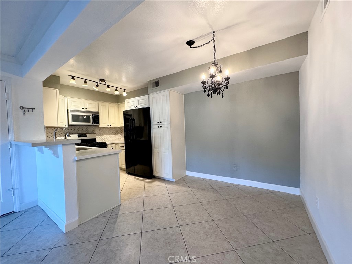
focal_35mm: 14
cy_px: 132
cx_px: 176
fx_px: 142
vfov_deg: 85.7
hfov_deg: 102.1
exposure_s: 1/60
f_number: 2.2
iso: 250
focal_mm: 2.22
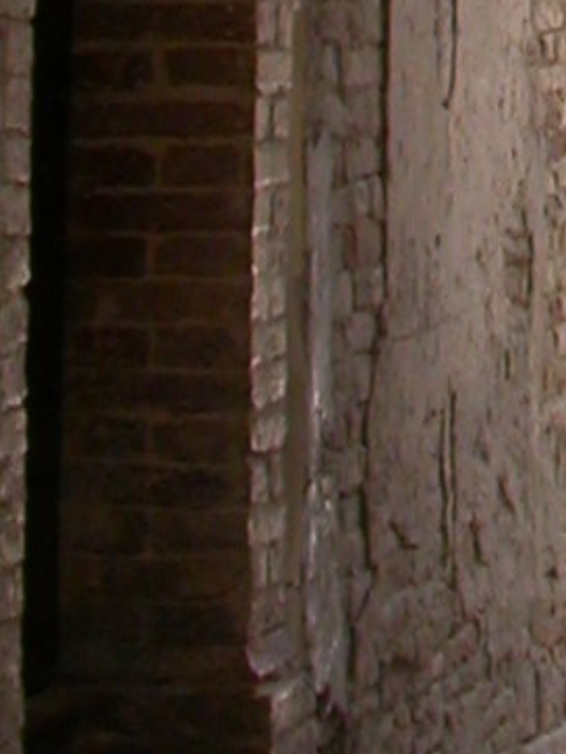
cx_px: 1302
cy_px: -1270
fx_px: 5167
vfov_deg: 7.6
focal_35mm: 237
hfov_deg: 6.0
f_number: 4.2
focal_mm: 7.85
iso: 100
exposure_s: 1/94
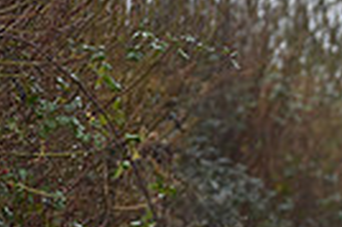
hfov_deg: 2.4
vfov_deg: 1.6
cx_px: 630
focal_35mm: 868
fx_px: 8236
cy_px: 201
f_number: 5
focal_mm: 200
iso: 2500
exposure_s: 1/1250
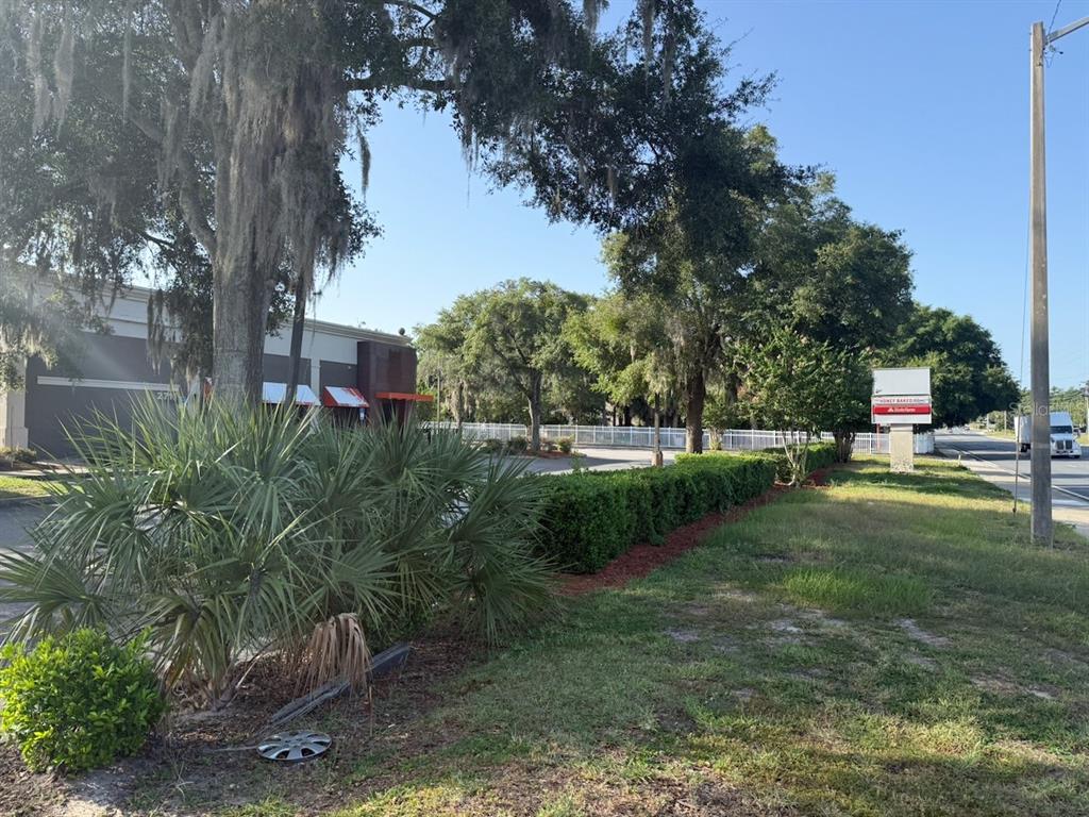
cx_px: 544
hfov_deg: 71.6
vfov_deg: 56.8
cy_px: 408
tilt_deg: +2.8
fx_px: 755
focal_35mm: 24
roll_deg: +0.0
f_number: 1.78
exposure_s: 1/2053
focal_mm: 6.76
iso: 100
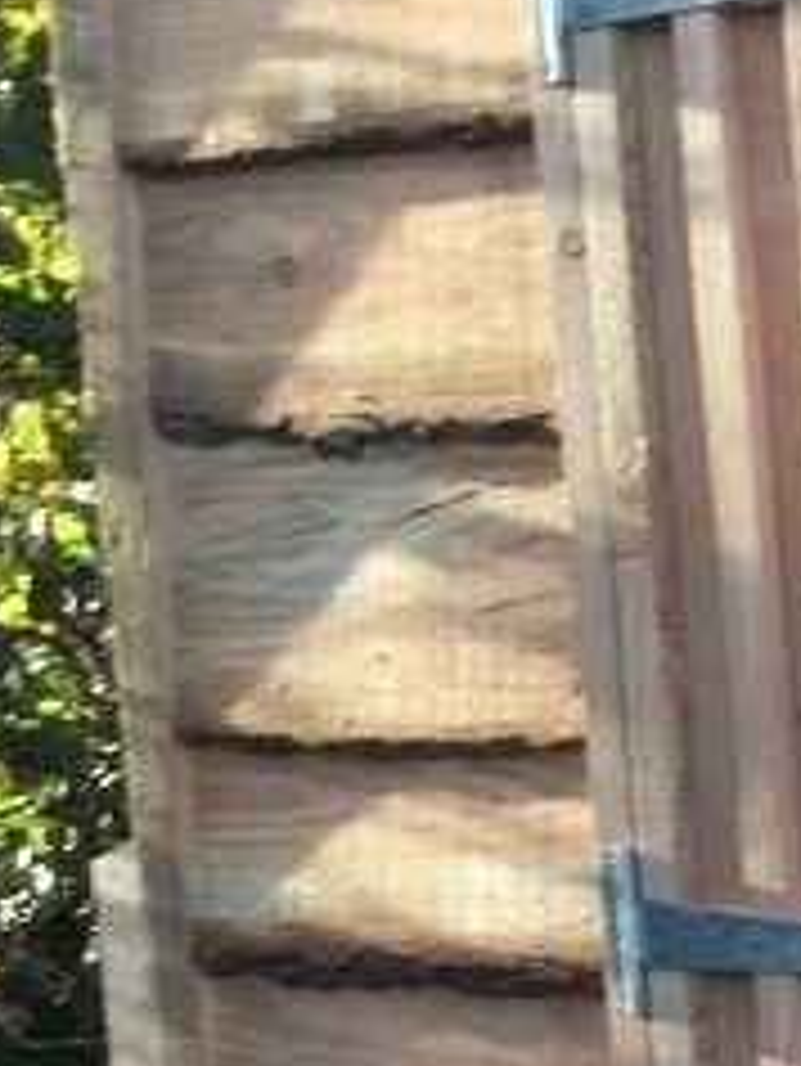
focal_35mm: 147
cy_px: 1259
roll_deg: +0.2
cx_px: 1994
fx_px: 4531
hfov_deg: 9.0
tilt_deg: -11.3
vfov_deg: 13.1
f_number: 2.2
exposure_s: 1/108
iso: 25
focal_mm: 4.15
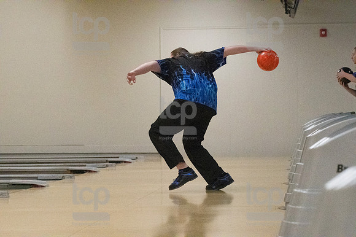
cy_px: 118
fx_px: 1216
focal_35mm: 123
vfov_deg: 11.1
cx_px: 178
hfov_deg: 16.7
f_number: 4
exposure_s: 1/1250
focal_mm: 82
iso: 10000
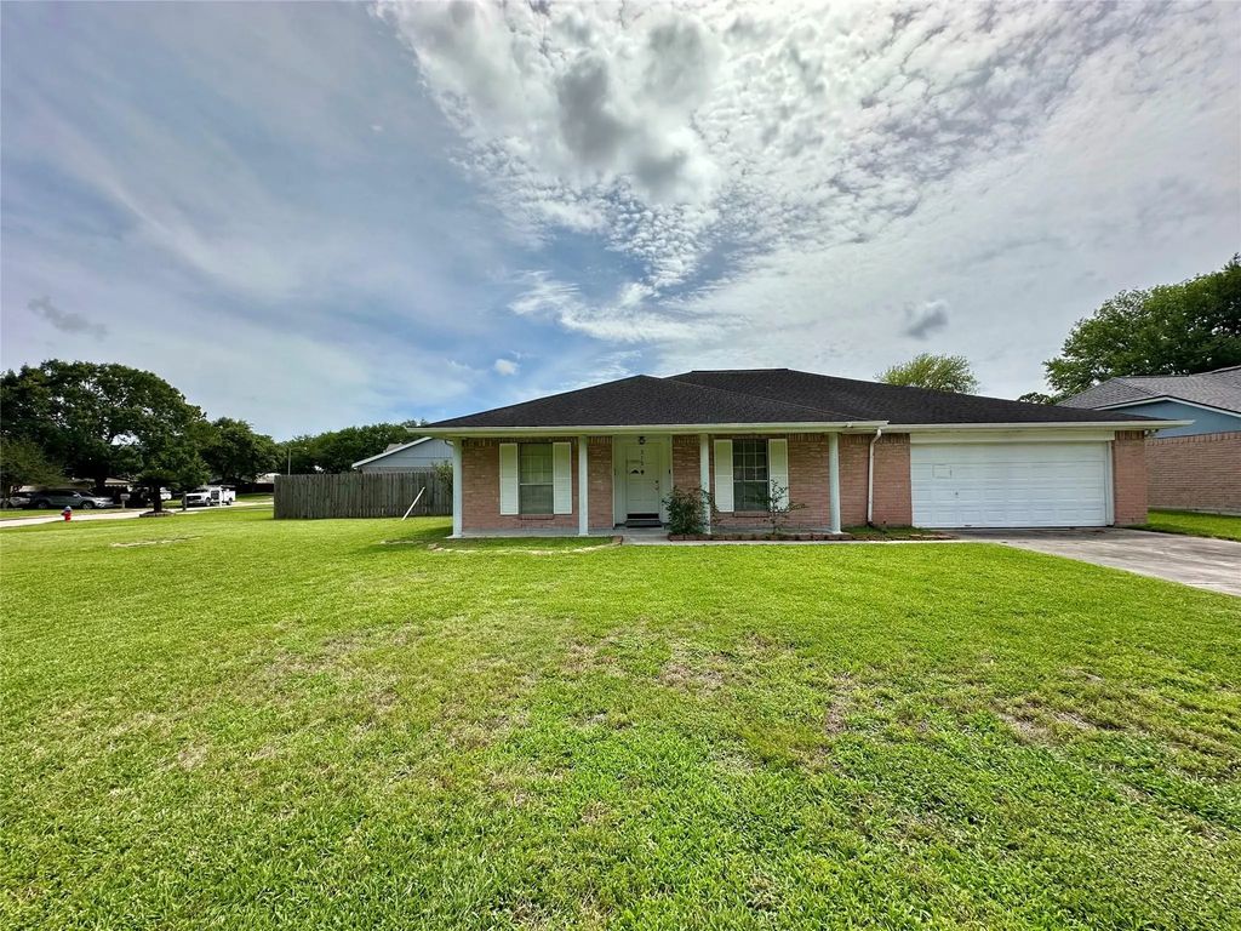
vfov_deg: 85.7
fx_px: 502
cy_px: 466
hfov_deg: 102.1
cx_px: 620
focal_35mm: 14
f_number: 2.2
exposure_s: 1/2882
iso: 50
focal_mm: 2.22
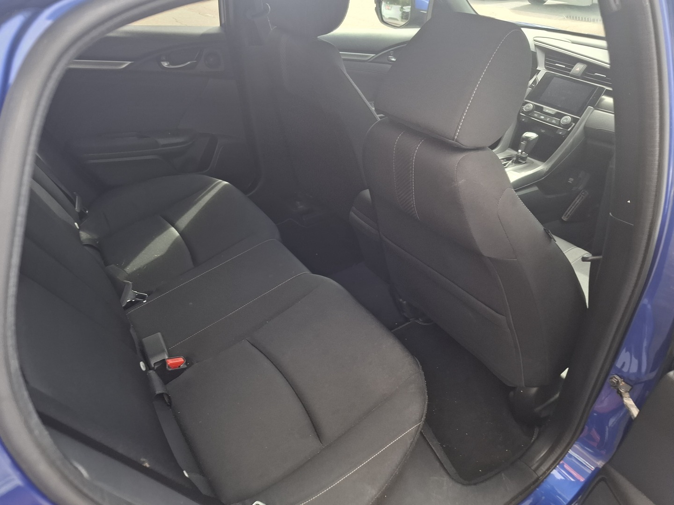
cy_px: 252
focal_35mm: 23
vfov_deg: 58.9
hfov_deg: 73.9
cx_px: 337
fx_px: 448
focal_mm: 5.54
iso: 50
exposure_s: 1/100
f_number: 1.8
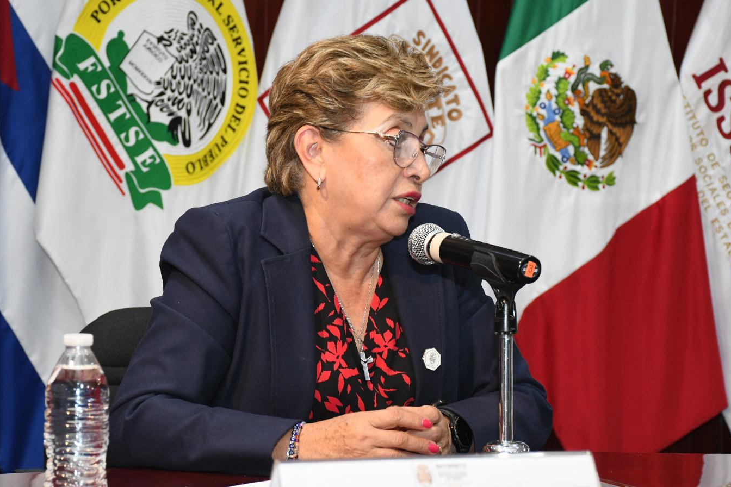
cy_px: 276
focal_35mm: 94
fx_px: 1909
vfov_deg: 14.5
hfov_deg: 21.7
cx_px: 361
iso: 2000
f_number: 6.3
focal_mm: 52
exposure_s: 1/125
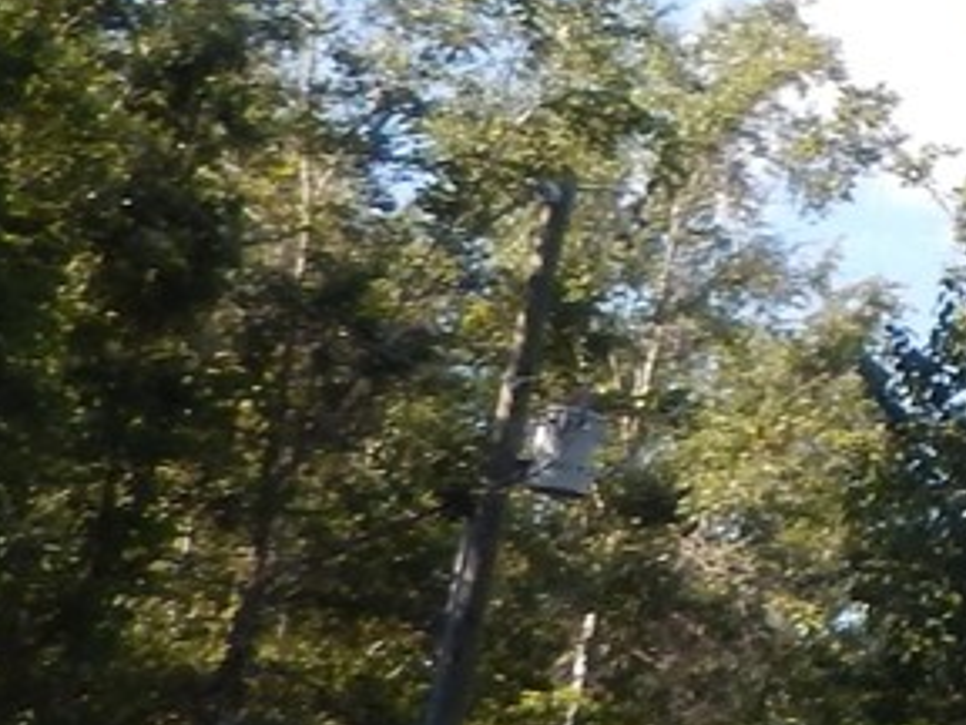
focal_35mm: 139
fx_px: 3879
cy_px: 30
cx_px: 2395
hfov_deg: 11.5
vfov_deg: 10.6
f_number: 3.4
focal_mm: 4.5
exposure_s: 1/400
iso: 125
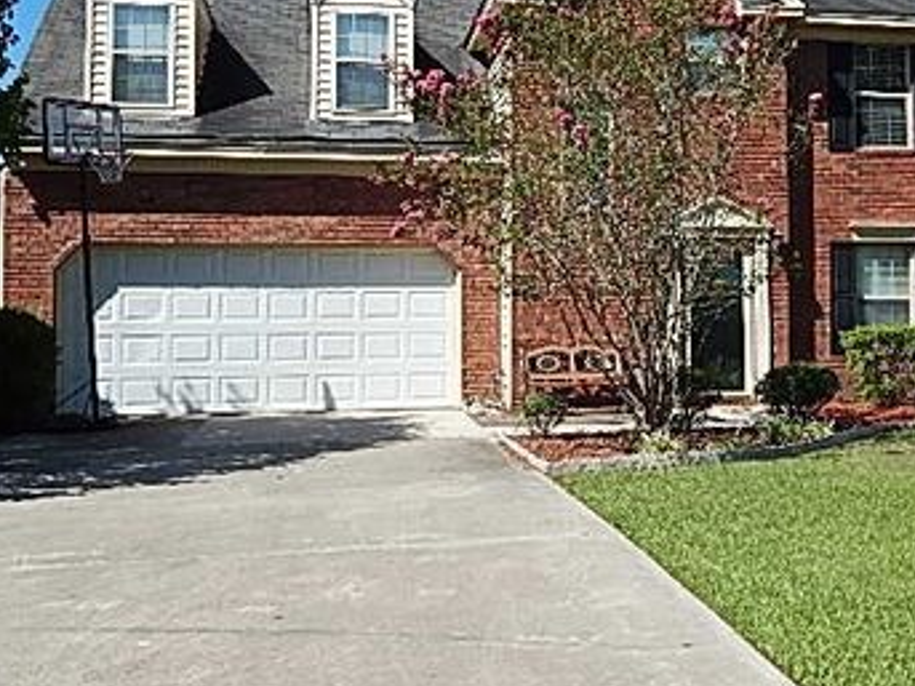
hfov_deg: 37.1
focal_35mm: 51
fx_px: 1348
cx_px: 614
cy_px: 268
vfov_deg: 28.5
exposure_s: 1/1500
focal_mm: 6.1
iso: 125
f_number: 3.3
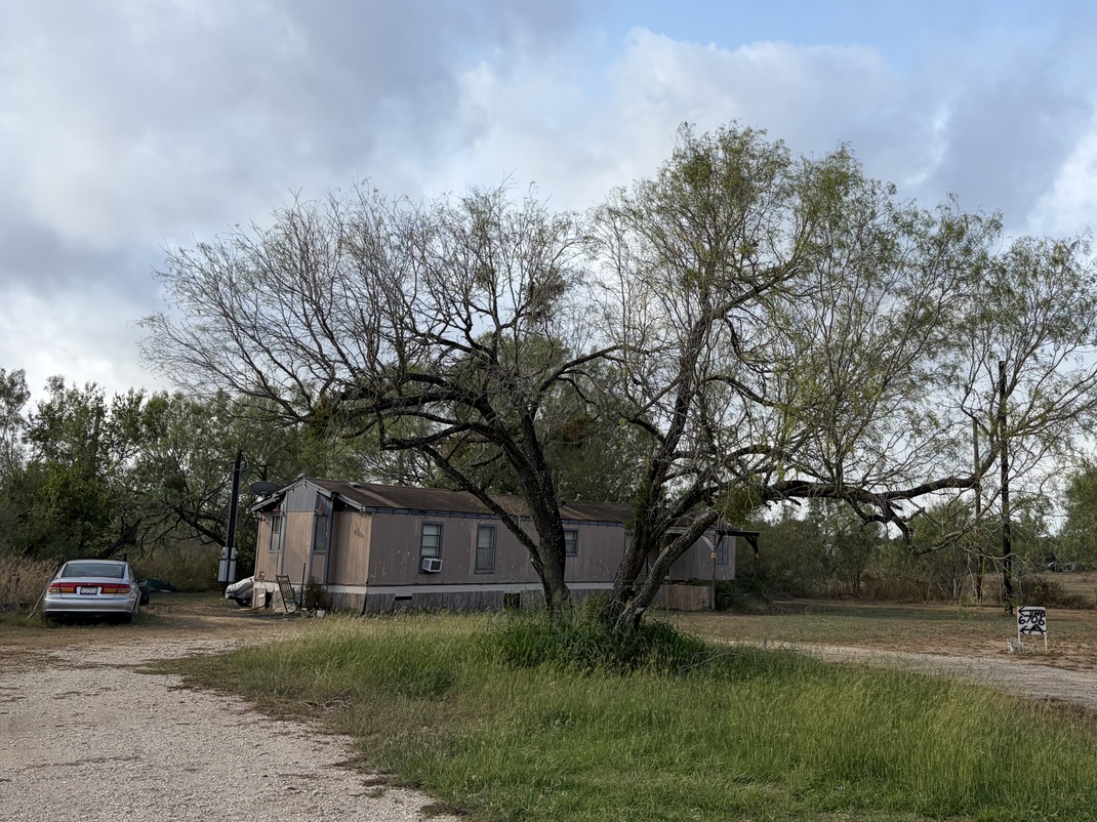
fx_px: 1109
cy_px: 332
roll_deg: -1.1
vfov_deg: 40.5
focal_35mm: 35
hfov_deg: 52.3
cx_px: 658
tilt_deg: +10.1
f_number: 1.6
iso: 50
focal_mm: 5.96
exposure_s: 1/2451
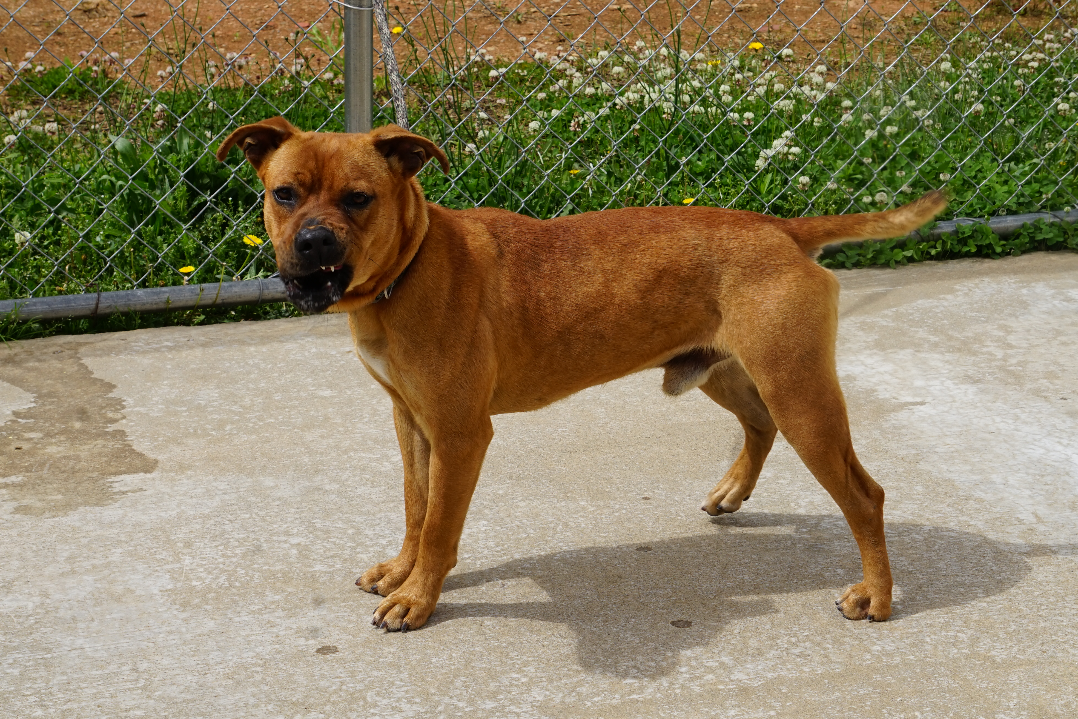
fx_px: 2455
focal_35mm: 82
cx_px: 539
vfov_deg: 16.7
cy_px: 360
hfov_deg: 24.8
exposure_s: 1/200
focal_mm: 55
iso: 100
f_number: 11
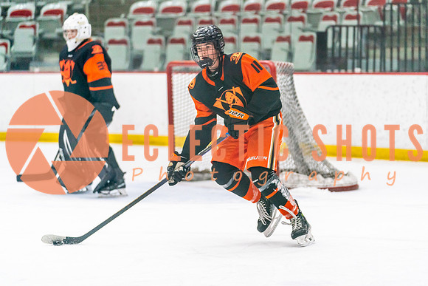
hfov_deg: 13.6
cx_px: 244
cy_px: 143
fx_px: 1790
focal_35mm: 151
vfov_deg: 9.1
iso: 3200
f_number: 2.8
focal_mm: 132
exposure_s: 1/1250
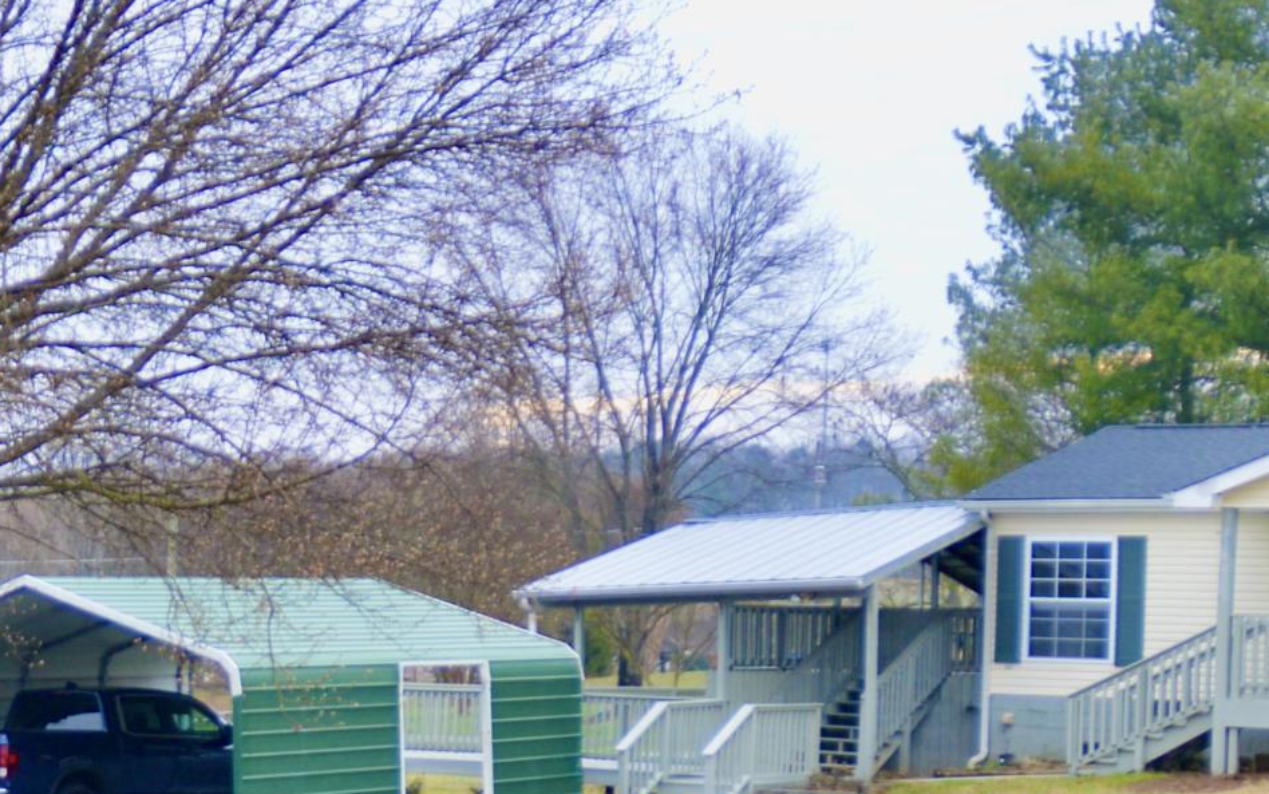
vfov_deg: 14.8
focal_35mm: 87
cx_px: -40
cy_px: 730
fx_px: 3010
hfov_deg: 22.7
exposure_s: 1/125
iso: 200
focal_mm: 18
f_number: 5.6
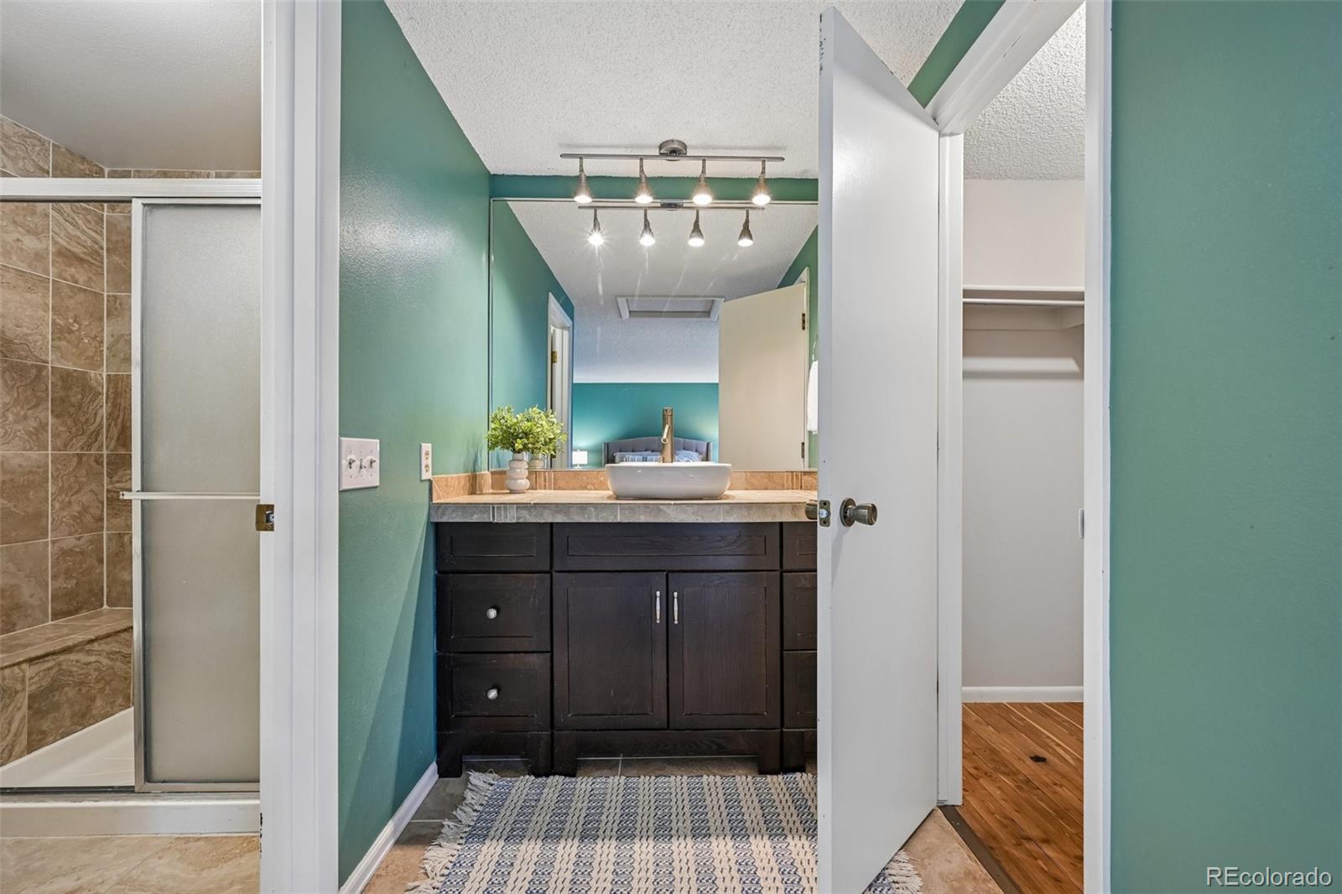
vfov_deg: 81.2
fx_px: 522
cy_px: 447
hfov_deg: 104.3
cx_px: 671
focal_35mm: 14
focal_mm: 14
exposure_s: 1/3.33
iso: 400
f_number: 9
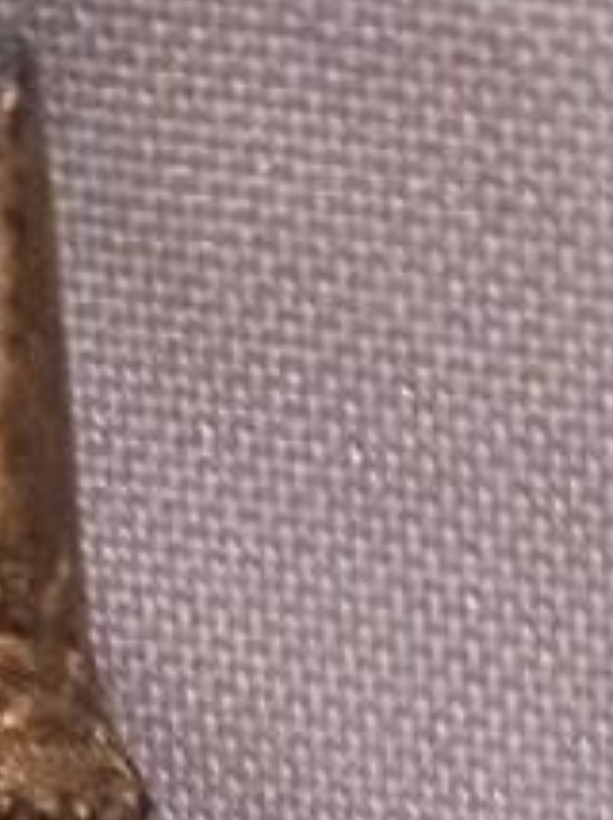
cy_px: 2427
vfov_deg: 9.8
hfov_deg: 9.4
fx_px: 3691
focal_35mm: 156
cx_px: 724
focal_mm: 4.6
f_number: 2
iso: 320
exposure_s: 1/24
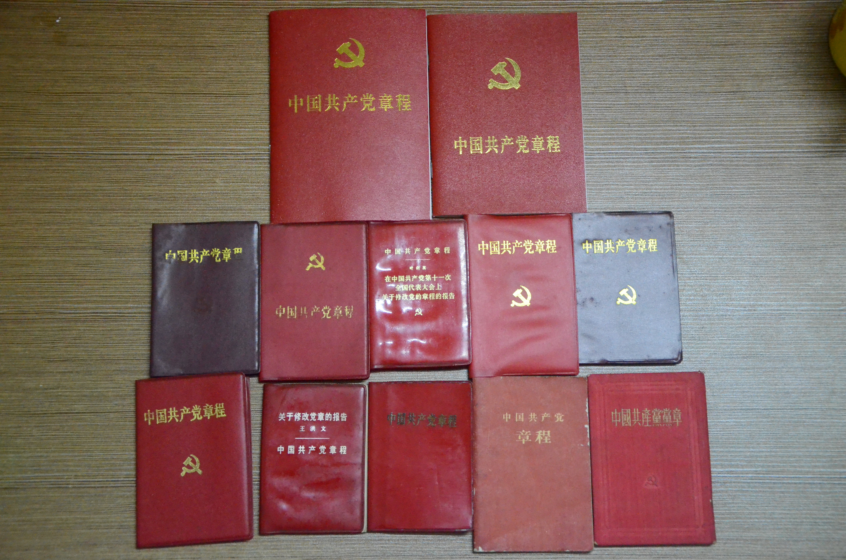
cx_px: 423
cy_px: 280
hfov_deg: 39.0
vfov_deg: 26.4
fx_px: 1196
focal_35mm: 51
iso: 6400
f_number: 4.2
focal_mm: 34
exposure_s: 1/160
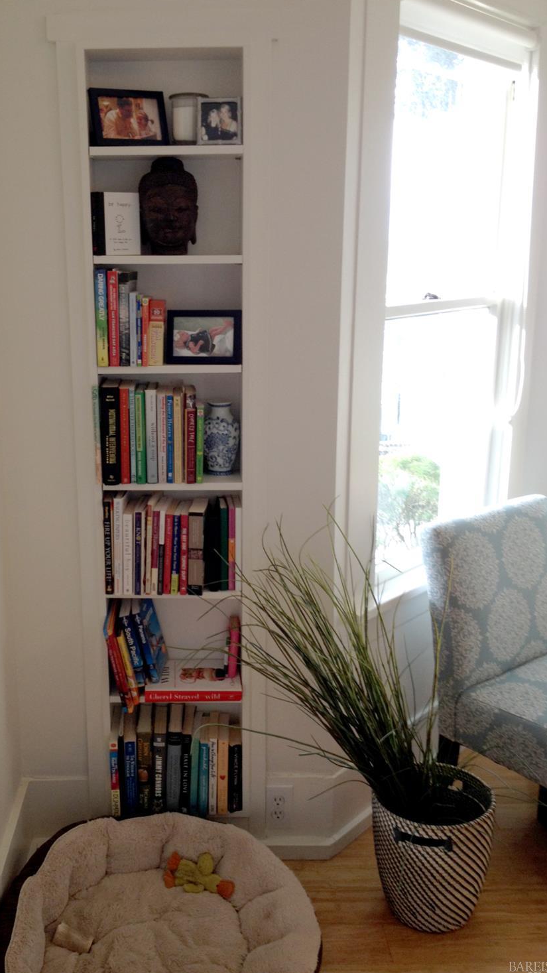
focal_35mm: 39
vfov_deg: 51.6
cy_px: 493
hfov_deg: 30.2
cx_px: 190
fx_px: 1006
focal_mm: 4.28
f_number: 2.4
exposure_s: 1/24
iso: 50
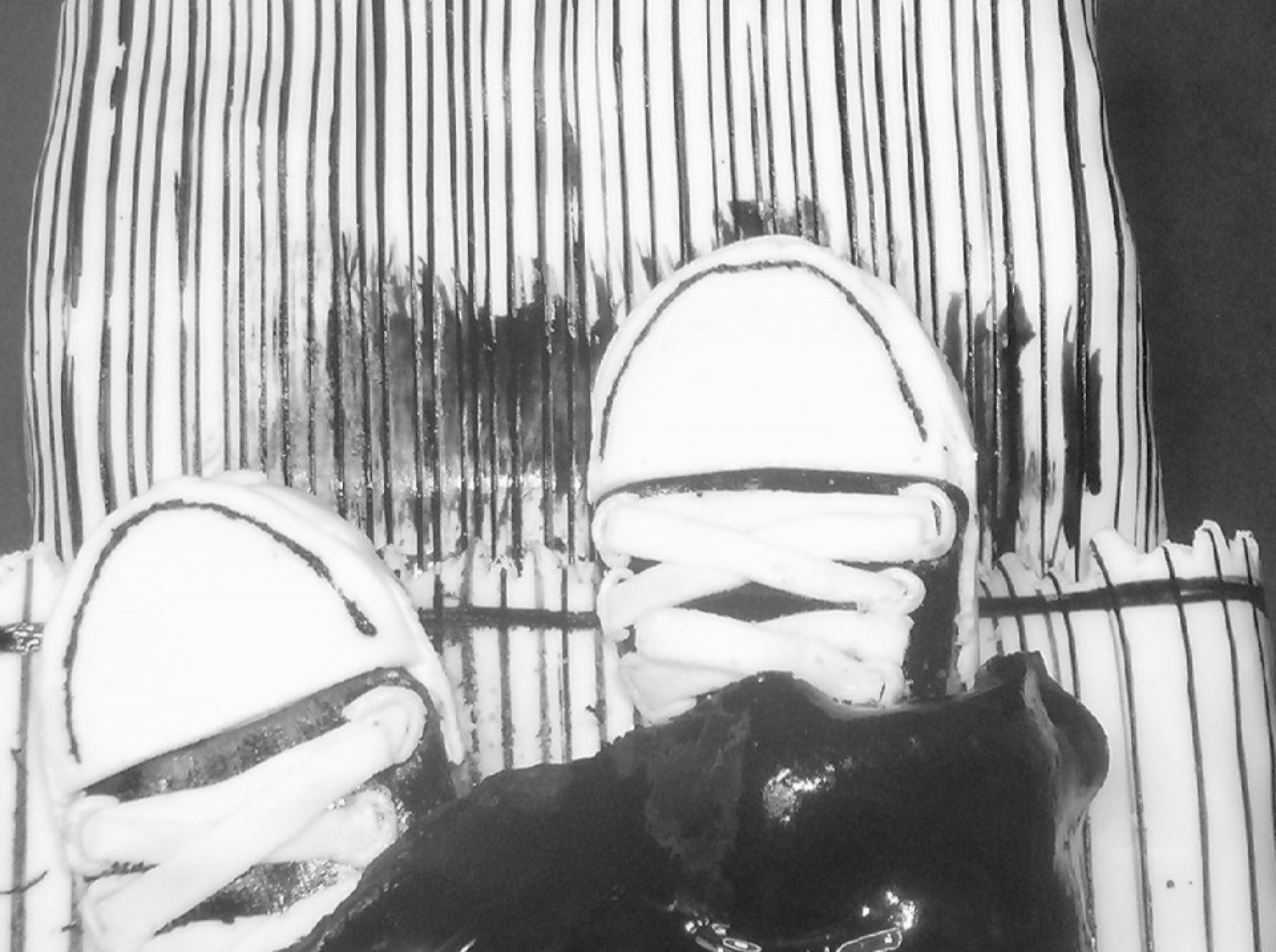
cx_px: 981
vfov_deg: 18.7
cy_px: 230
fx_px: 2869
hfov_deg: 24.7
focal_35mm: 78
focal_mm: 6
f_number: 2.8
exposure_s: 1/64
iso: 148
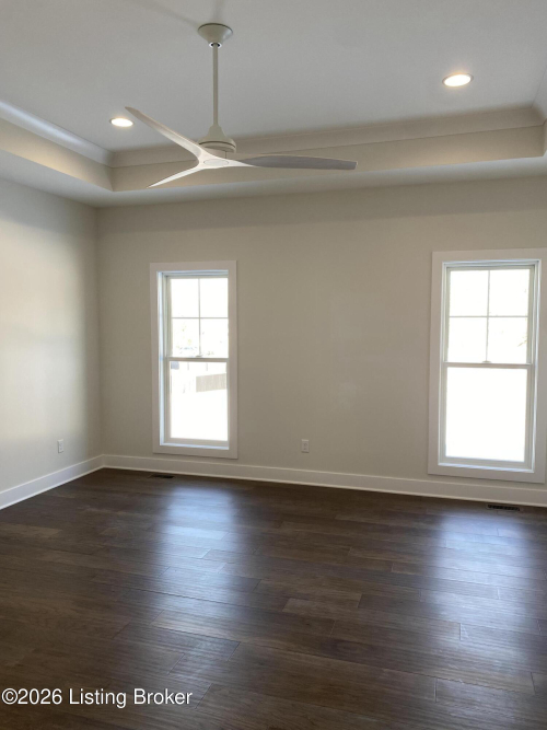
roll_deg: -0.4
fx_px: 548
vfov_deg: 67.3
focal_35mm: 26
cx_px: 274
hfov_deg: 53.0
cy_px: 365
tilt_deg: -3.9
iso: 64
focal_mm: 4.25
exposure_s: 1/120
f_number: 1.8
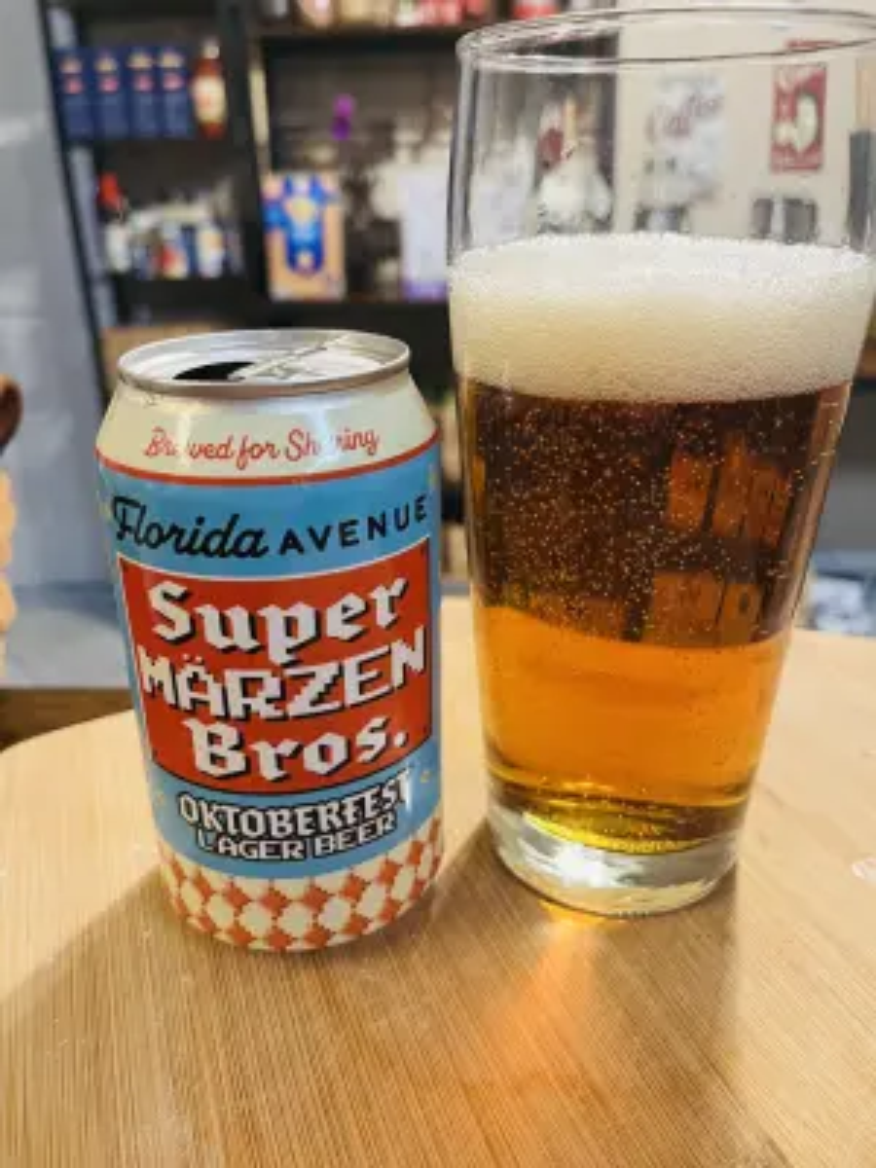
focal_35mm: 26
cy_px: 584
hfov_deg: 53.1
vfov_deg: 67.3
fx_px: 877
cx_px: 438
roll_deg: +2.5
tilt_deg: -23.9
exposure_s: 1/60
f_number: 1.6
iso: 500
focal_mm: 5.1
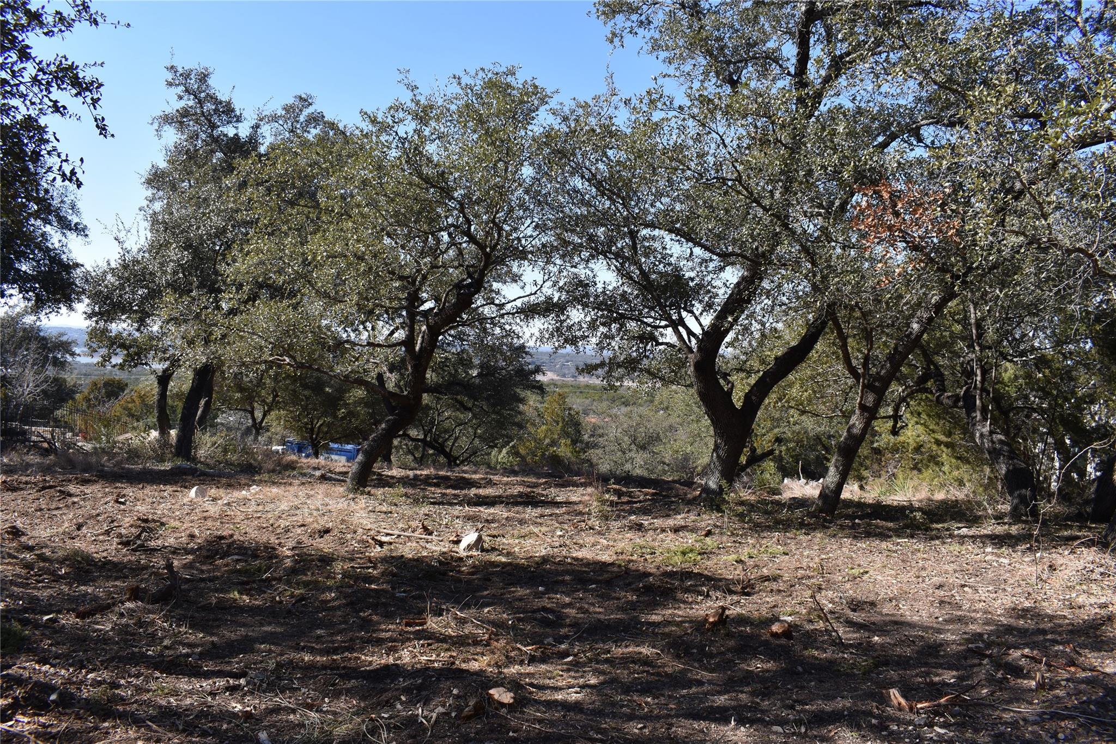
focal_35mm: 27
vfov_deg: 47.9
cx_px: 558
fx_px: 837
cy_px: 372
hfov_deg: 67.4
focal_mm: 18
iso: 200
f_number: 8
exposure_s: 1/250
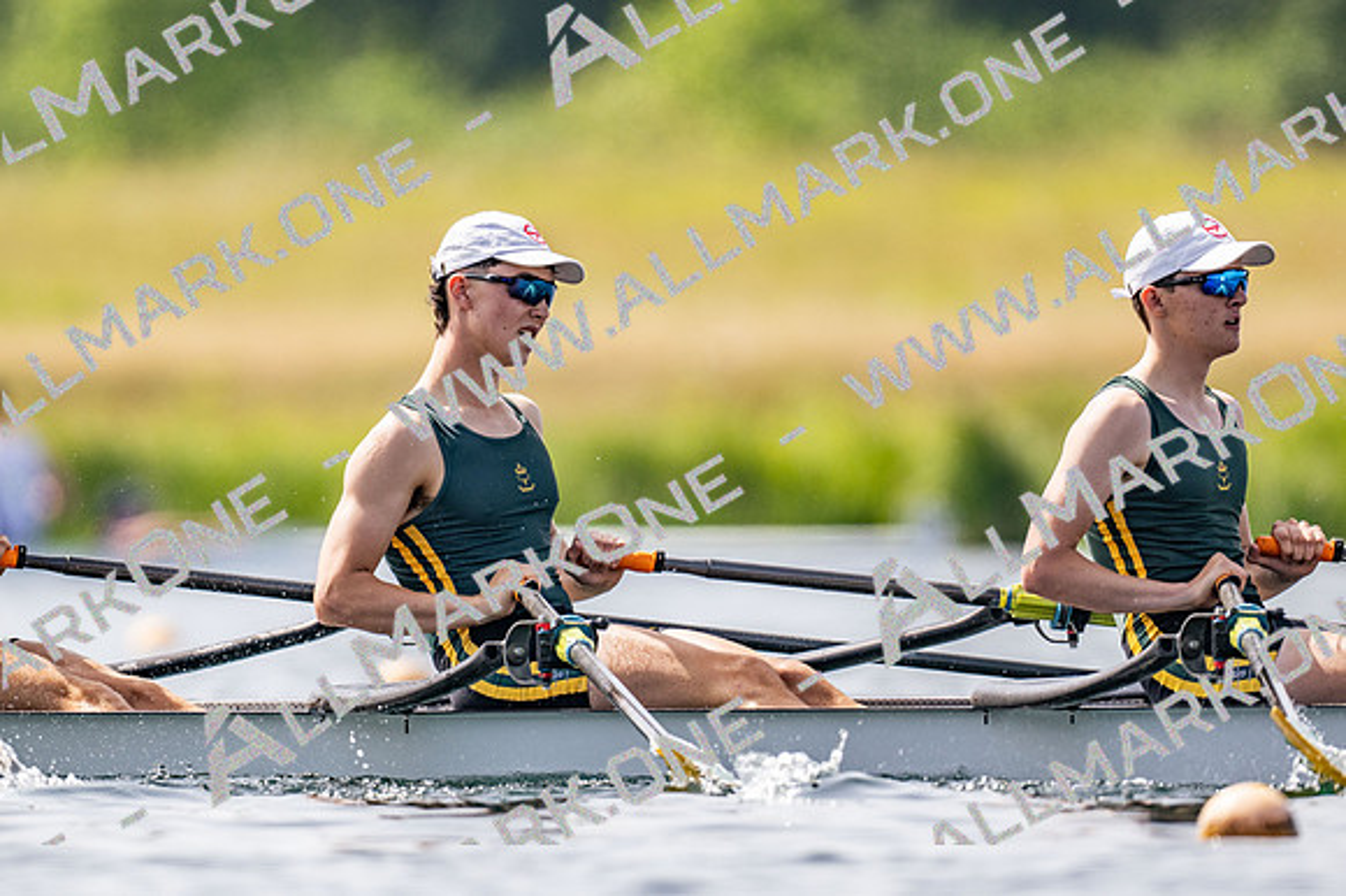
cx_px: 673
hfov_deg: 2.3
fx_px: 33630
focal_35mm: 900
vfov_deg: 1.5
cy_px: 448
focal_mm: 600
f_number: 4
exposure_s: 1/2500
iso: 200
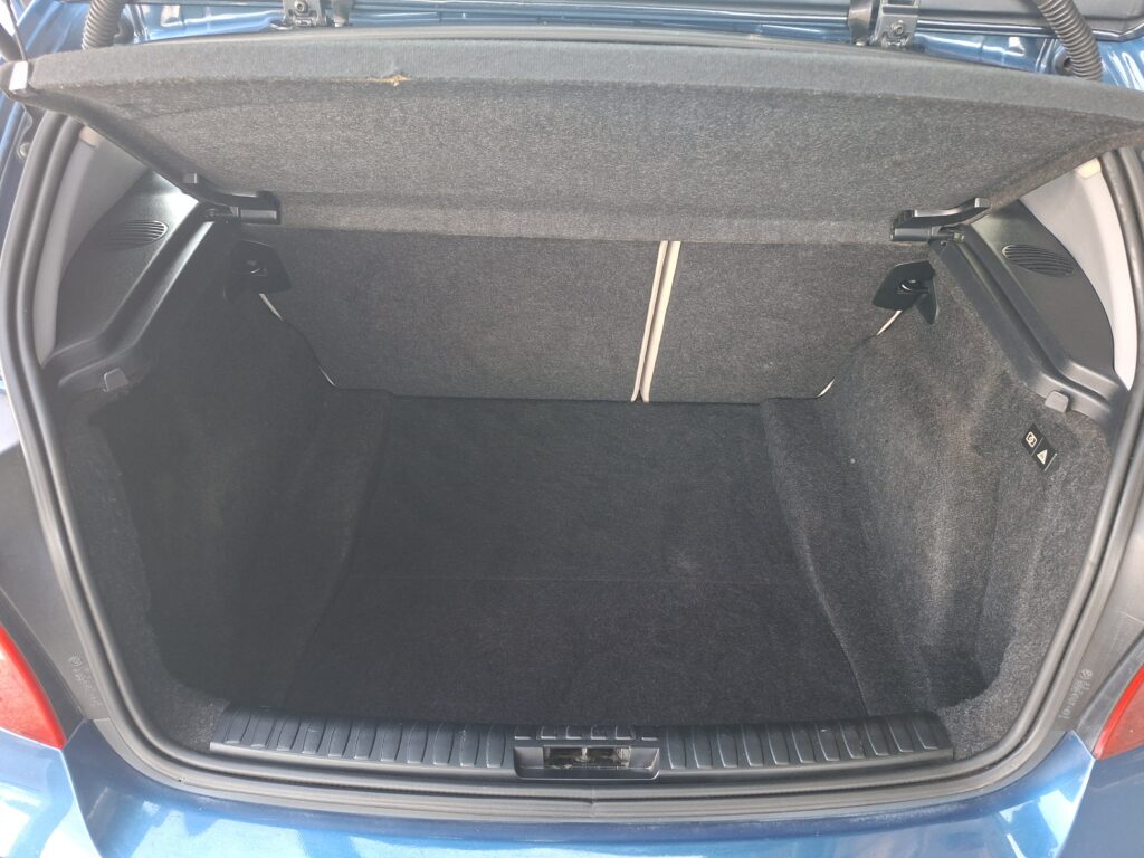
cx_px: 572
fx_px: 760
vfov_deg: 58.9
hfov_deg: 73.9
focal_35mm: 23
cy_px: 429
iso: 320
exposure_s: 1/100
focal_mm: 5.54
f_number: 1.8
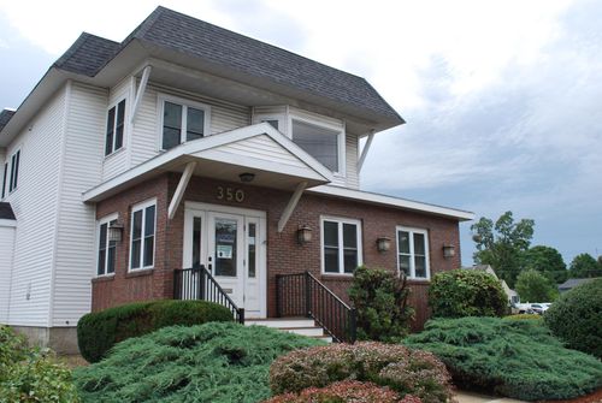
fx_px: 553
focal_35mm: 33
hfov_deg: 57.2
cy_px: 202
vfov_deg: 40.1
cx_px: 301
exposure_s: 1/200
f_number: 7.1
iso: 100
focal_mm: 22
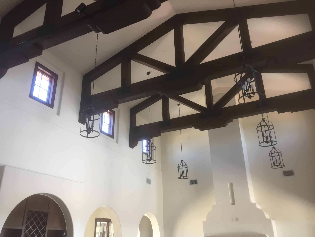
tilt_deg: +21.1
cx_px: 158
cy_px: 118
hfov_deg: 61.7
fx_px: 264
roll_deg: +1.1
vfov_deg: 48.2
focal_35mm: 29
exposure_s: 1/30
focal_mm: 4.15
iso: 40
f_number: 2.2
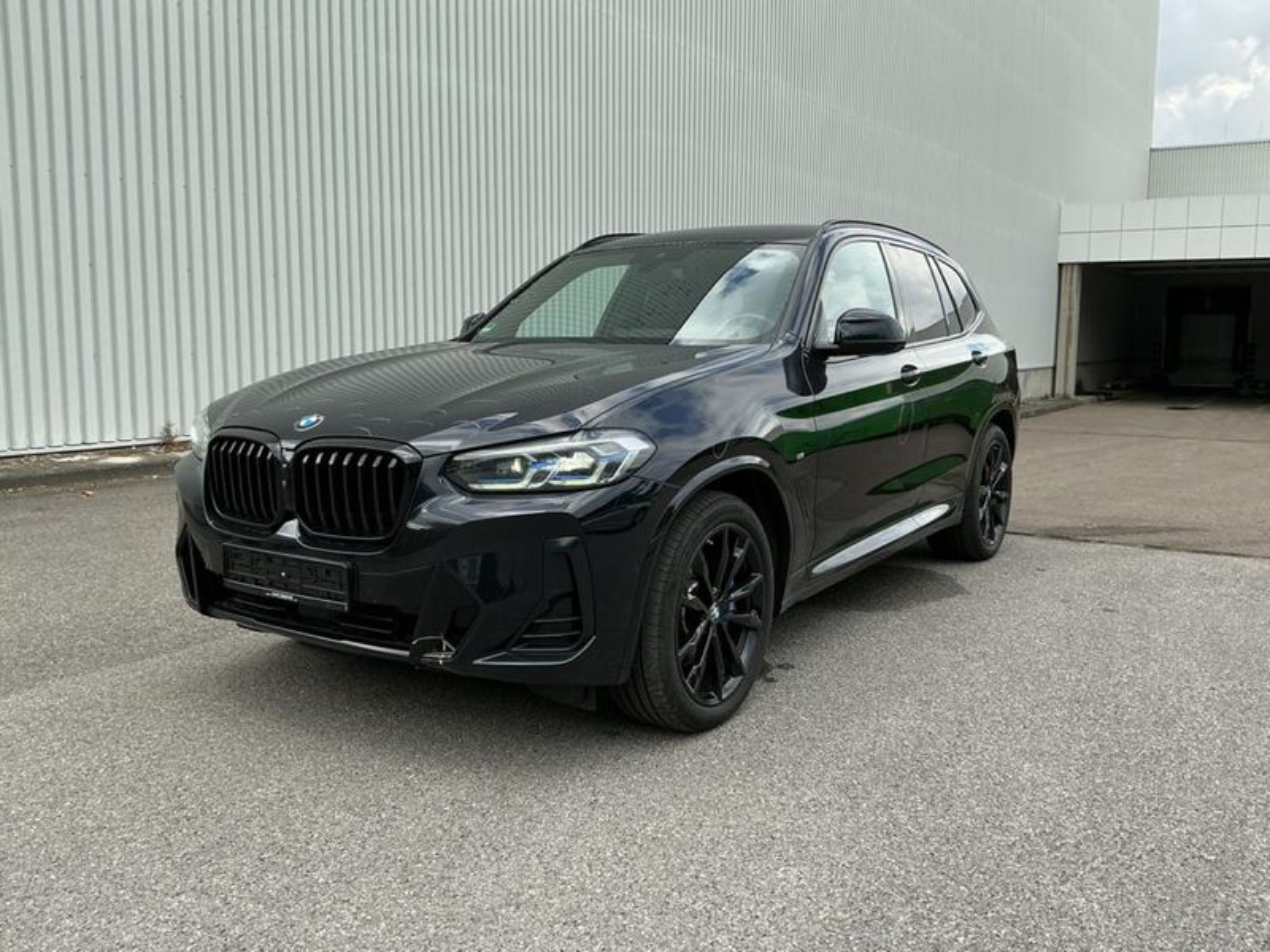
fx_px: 1064
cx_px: 635
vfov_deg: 48.2
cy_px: 476
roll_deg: +1.0
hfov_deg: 61.7
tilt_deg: -6.1
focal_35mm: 29
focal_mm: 3
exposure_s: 1/568
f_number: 1.8
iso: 25
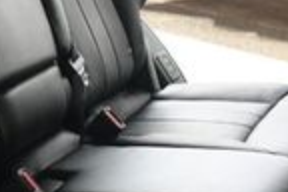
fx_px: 960
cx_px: -44
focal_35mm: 120
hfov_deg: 16.5
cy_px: 38
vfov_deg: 11.4
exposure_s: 1/160
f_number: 3.5
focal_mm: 18
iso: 100
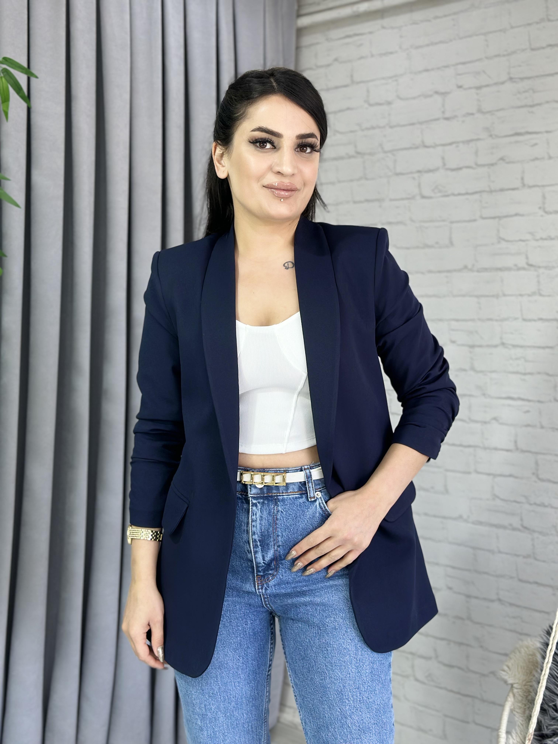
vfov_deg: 39.7
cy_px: 372
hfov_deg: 30.3
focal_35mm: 48
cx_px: 279
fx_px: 1032
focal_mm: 6.86
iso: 80
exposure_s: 1/100
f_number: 1.78
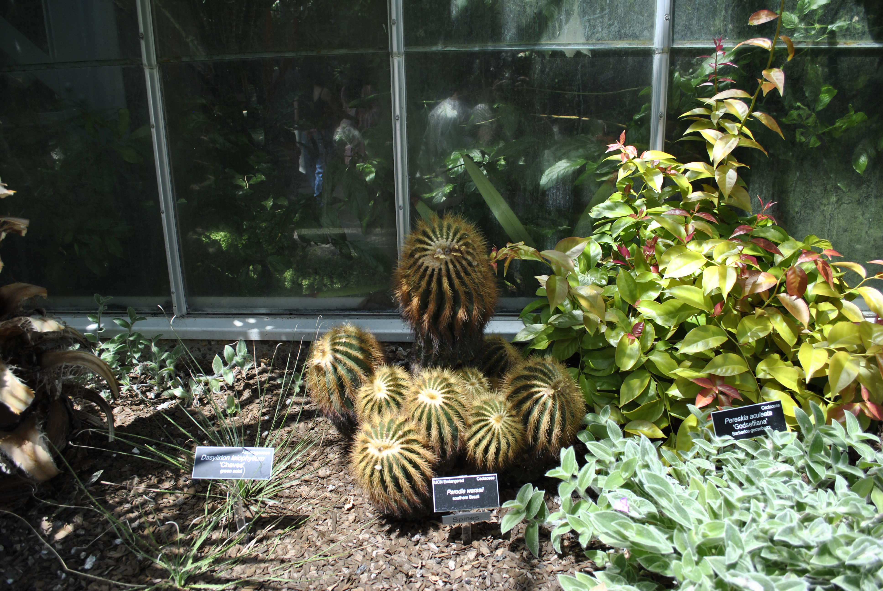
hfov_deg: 67.3
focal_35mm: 27
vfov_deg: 48.0
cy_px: 296
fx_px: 663
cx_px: 442
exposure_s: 1/250
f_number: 5
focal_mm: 18
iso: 100
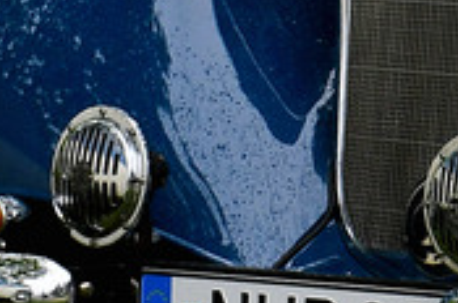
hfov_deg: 4.7
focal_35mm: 424
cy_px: -264
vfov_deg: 3.2
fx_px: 5384
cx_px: 1264
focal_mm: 38
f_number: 6.3
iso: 200
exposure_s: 1/200
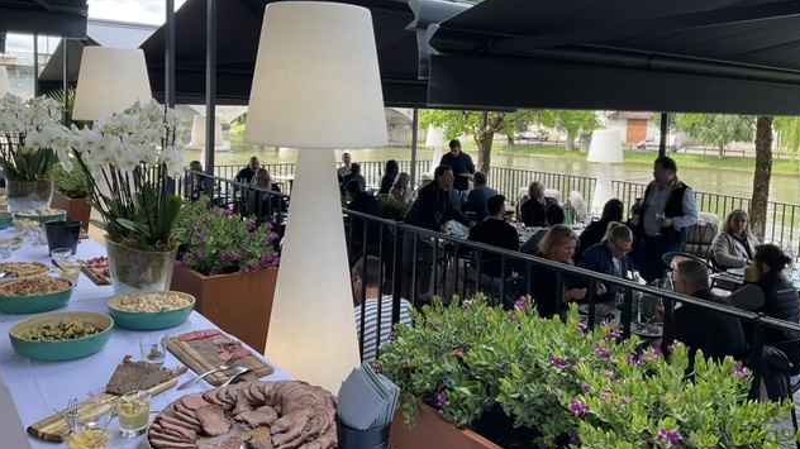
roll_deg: -1.5
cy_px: 161
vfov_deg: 36.4
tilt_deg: -4.9
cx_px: 403
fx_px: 679
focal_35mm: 32
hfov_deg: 61.0
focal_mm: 3
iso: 16
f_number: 1.8
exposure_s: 1/256
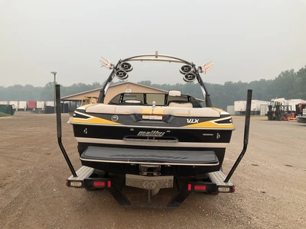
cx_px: 153
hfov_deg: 61.7
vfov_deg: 48.2
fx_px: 256
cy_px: 114
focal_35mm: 29
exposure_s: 1/829
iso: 25
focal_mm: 3
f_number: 1.8
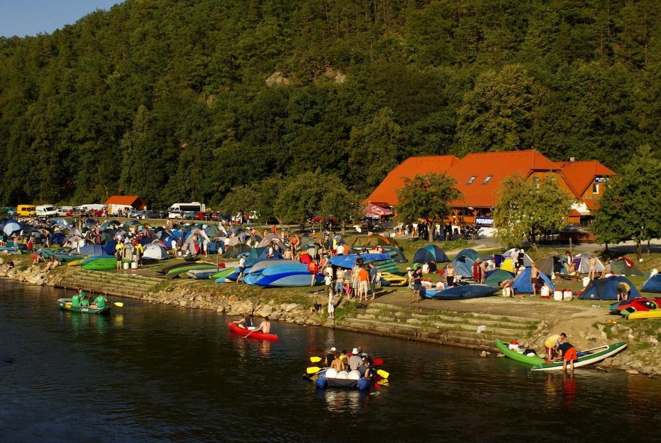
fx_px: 965
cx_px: 330
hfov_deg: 37.8
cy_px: 222
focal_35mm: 52
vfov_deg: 25.8
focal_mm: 35
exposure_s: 1/160
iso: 100
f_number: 11
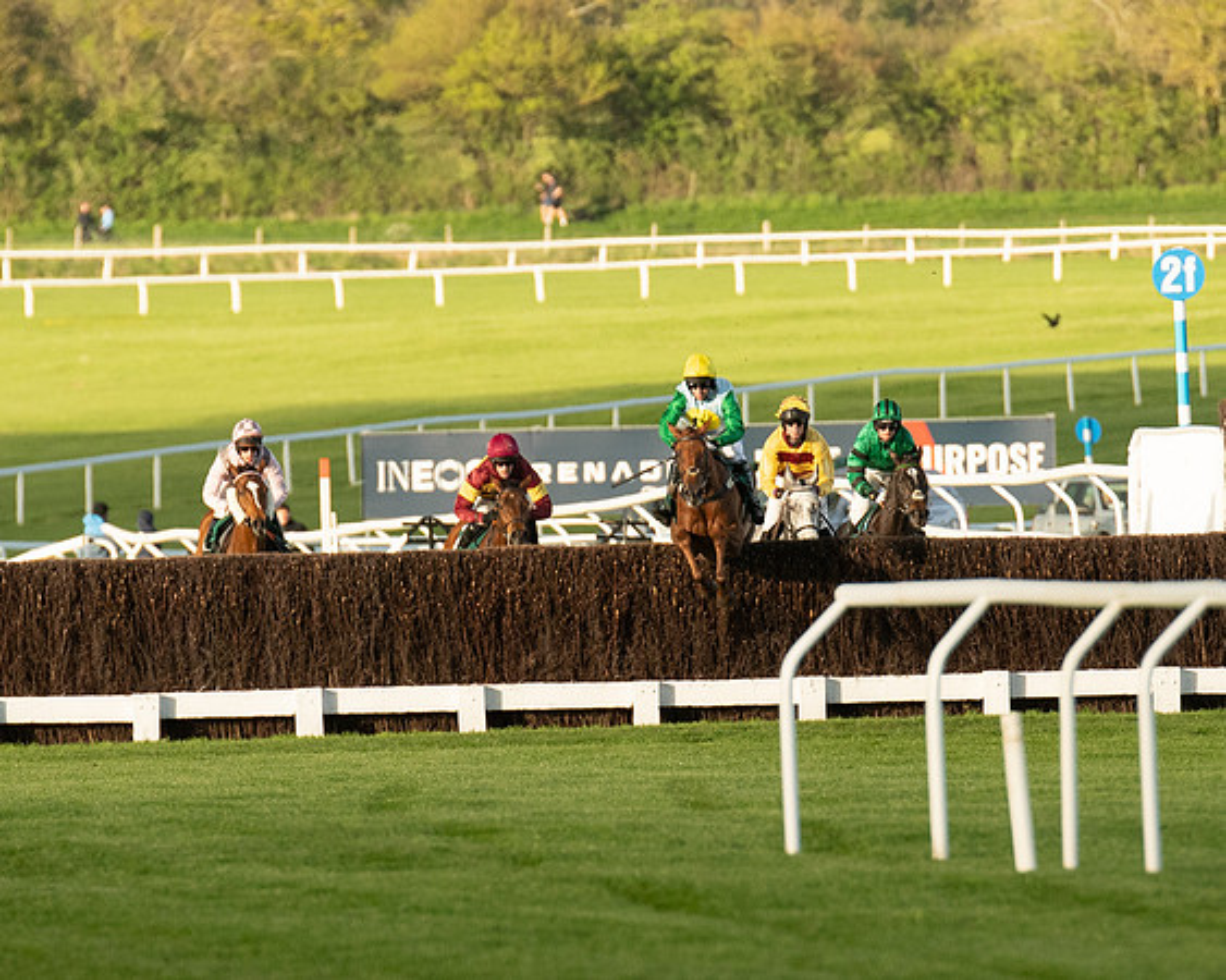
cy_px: 475
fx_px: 25578
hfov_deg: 2.7
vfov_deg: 2.2
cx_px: 628
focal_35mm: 705
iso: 1600
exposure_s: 1/2500
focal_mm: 300
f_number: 4
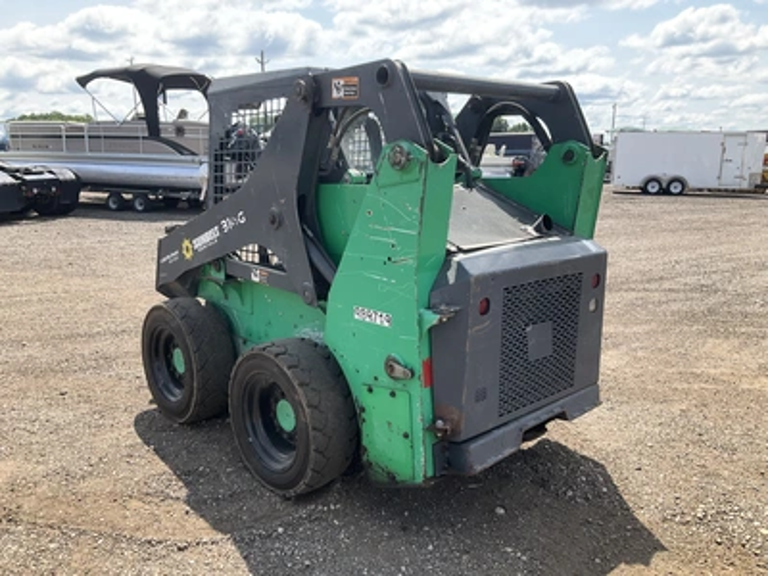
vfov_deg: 48.2
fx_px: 643
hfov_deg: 61.7
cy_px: 288
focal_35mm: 29
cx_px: 384
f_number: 1.8
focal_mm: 3
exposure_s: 1/898
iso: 25
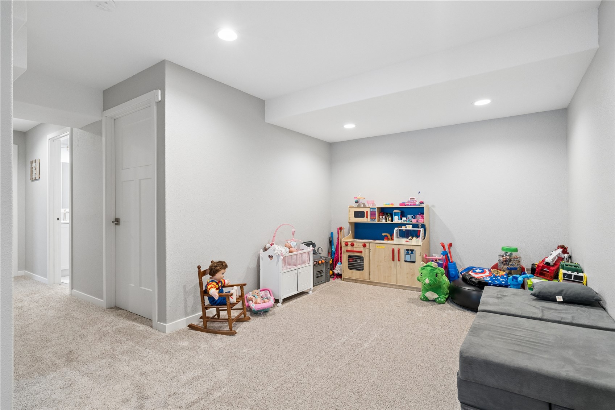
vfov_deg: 70.4
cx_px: 308
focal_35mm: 17
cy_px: 205
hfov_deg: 93.3
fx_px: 290
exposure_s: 1/30
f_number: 8
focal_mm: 17
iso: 1250
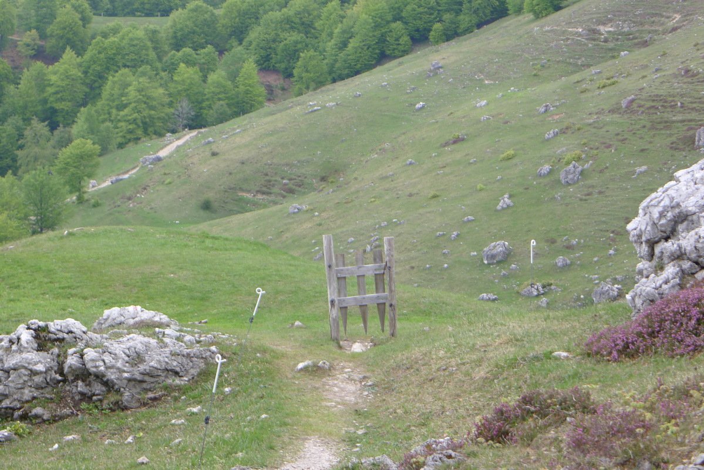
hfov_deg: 22.6
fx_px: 1760
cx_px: 352
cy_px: 235
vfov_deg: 15.2
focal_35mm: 90
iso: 80
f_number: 3.3
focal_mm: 19.2
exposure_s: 1/125
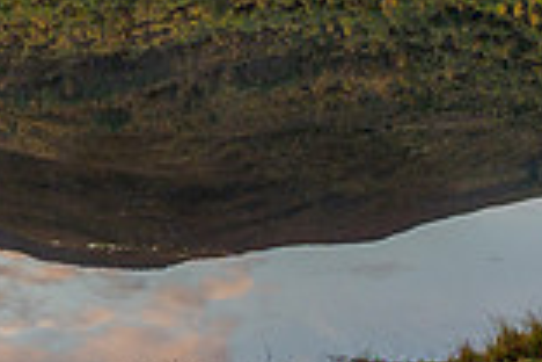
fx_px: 1400
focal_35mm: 93
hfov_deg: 20.5
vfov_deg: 14.4
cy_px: -29
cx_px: -101
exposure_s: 1/13
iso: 200
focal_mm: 12
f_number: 5.6
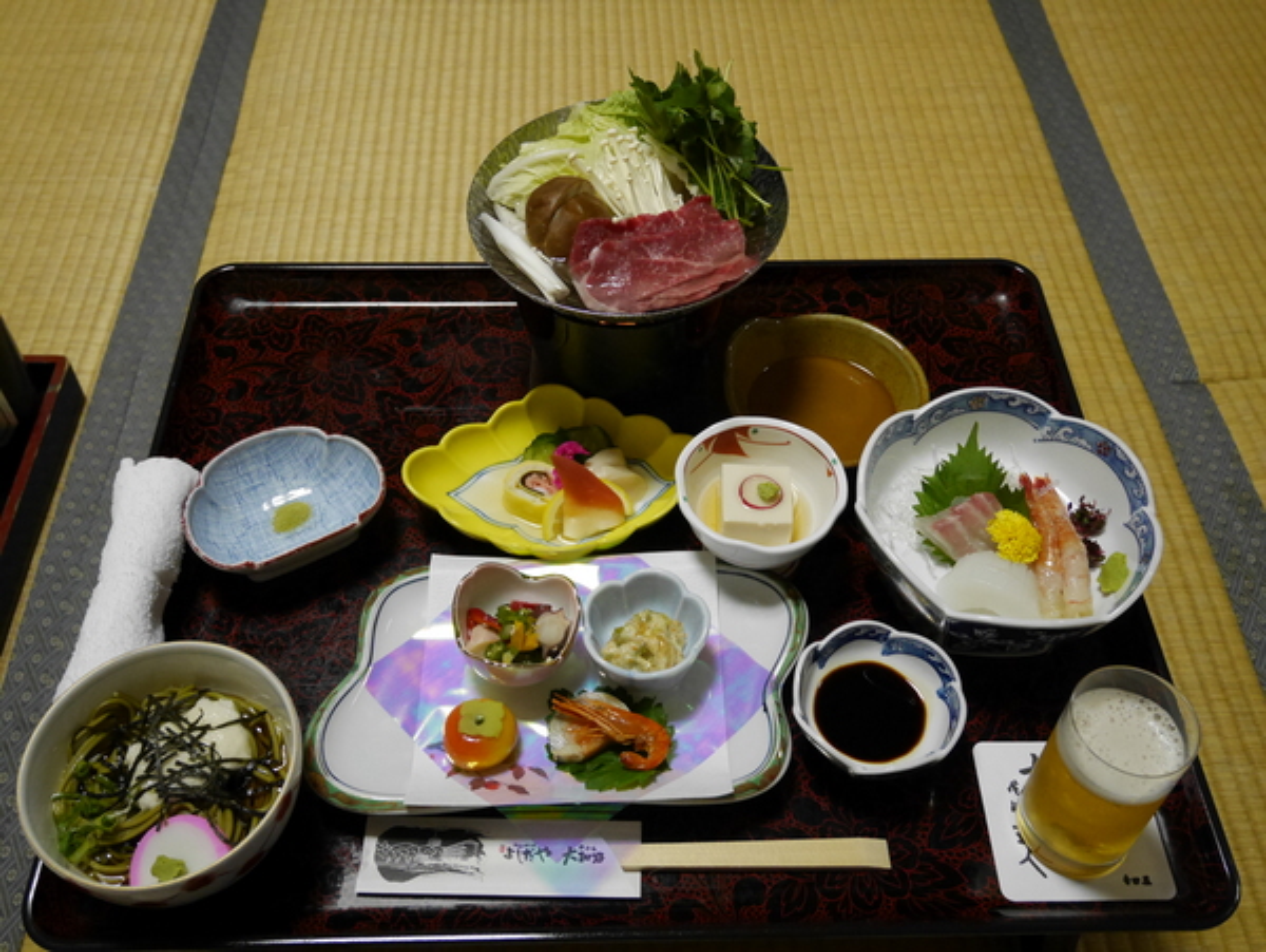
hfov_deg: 53.9
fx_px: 1244
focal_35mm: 34
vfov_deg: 41.8
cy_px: 476
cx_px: 633
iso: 2500
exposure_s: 1/60
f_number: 4.1
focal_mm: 17
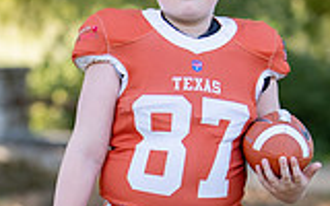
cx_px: 197
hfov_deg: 9.6
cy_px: 206
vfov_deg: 6.0
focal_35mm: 219
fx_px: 1970
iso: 100
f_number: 1.2
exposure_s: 1/1250
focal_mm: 50
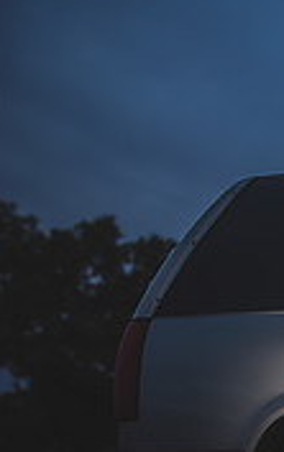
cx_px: 734
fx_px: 988
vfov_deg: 25.4
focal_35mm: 80
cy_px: 359
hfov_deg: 12.1
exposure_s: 1/250
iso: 100
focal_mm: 24
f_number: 2.8
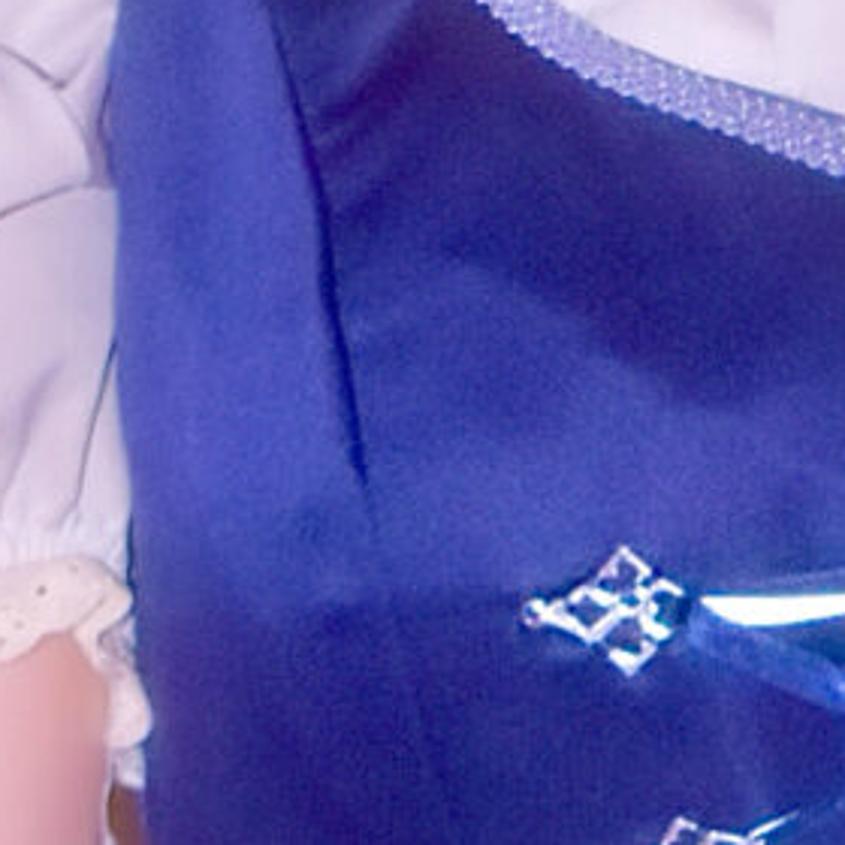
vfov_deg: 3.7
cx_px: 747
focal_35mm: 467
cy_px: 54
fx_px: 12897
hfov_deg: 3.8
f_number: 6.3
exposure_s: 1/60
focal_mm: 40
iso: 640
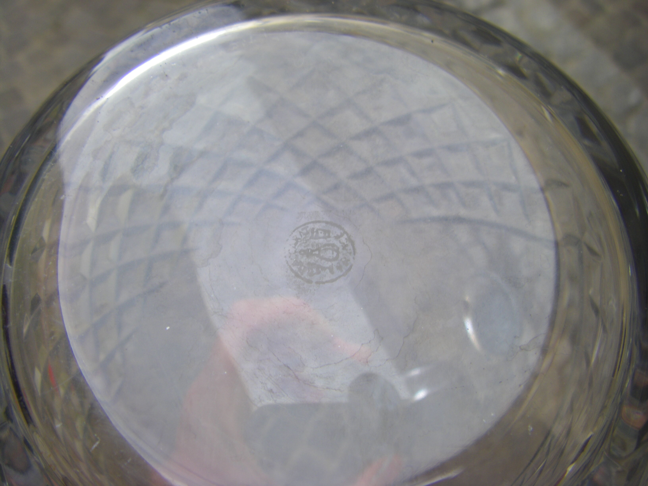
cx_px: 324
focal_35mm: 38
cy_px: 243
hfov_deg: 49.0
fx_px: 711
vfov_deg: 37.7
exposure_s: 1/60
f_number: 3.5
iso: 64
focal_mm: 6.3
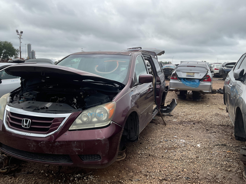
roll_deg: +0.1
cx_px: 123
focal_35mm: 29
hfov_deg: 61.7
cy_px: 92
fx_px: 206
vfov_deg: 48.2
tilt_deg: -8.3
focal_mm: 3
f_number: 1.8
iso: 16
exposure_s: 1/929
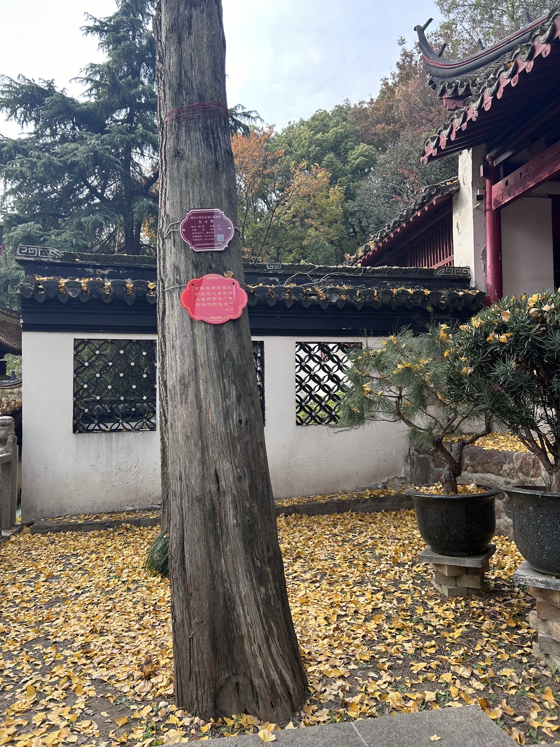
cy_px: 374
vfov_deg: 67.3
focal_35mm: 26
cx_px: 280
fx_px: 561
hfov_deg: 53.1
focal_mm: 5.7
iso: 50
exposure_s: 1/696
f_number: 1.5
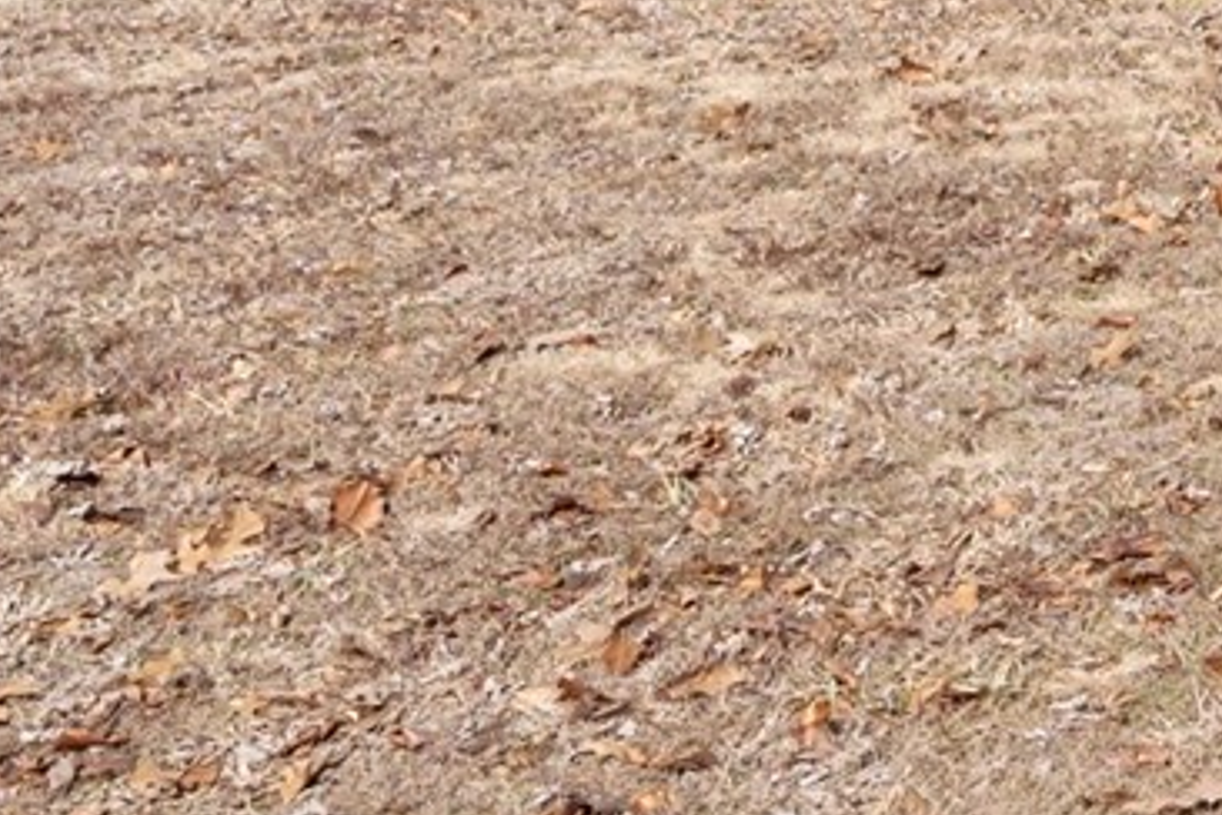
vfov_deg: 13.8
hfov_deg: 15.9
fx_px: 3021
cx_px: 2668
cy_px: -640
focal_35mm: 89
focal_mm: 16
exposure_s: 1/250
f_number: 8
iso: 125
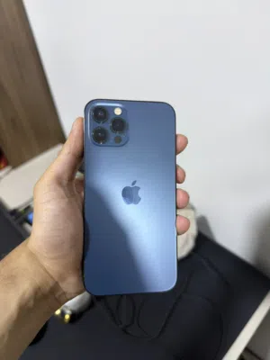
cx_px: 135
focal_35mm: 24
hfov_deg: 56.8
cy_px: 180
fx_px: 250
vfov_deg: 71.6
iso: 250
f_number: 1.78
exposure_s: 1/51
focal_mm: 6.76
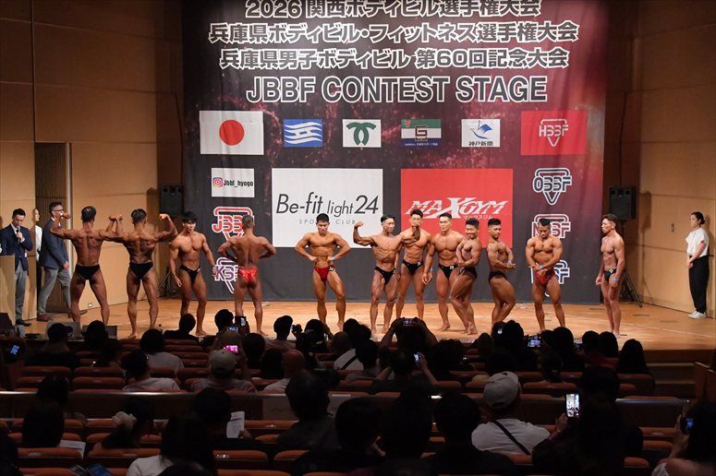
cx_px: 358
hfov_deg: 28.1
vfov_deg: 18.9
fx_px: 1431
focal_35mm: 72
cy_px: 238
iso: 10000
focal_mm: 48
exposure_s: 1/400
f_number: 5.6
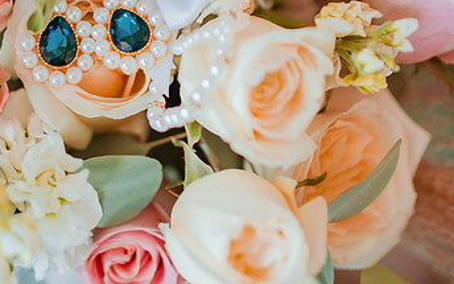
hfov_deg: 14.3
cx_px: 125
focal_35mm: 146
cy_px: 38
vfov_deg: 9.0
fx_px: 1806
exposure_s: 1/60
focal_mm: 85
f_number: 1.8
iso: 500
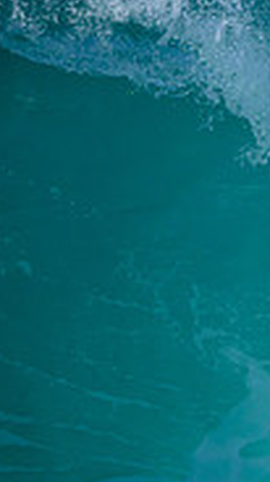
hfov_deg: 0.5
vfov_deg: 0.8
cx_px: 726
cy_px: 329
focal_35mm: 2649
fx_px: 33840
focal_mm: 800
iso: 1000
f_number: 6.3
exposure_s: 1/4000
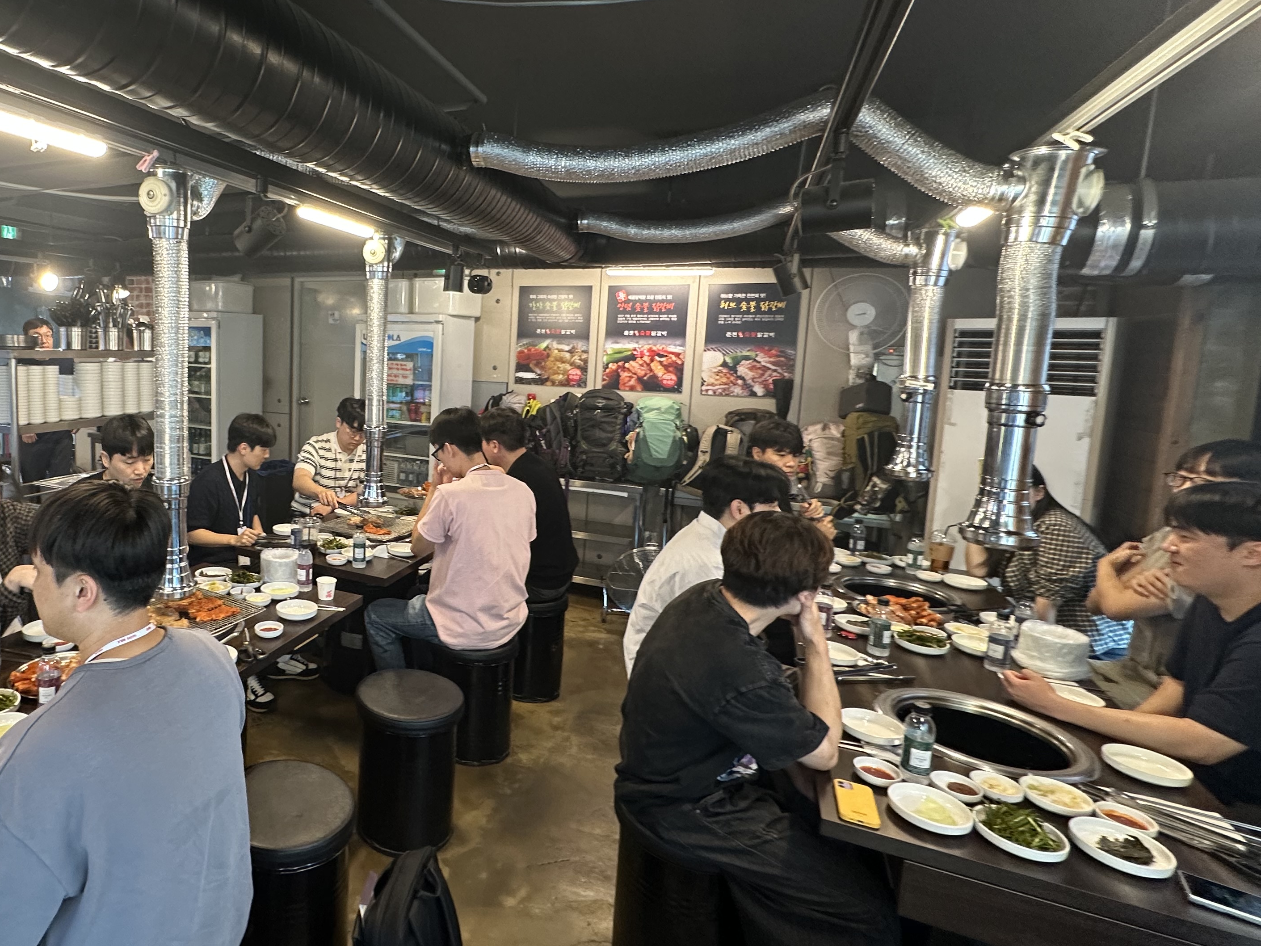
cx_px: 366
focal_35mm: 20
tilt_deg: -6.5
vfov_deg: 65.8
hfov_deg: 77.5
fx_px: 729
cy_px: 422
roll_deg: -2.3
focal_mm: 2.22
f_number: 2.2
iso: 160
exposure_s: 1/60
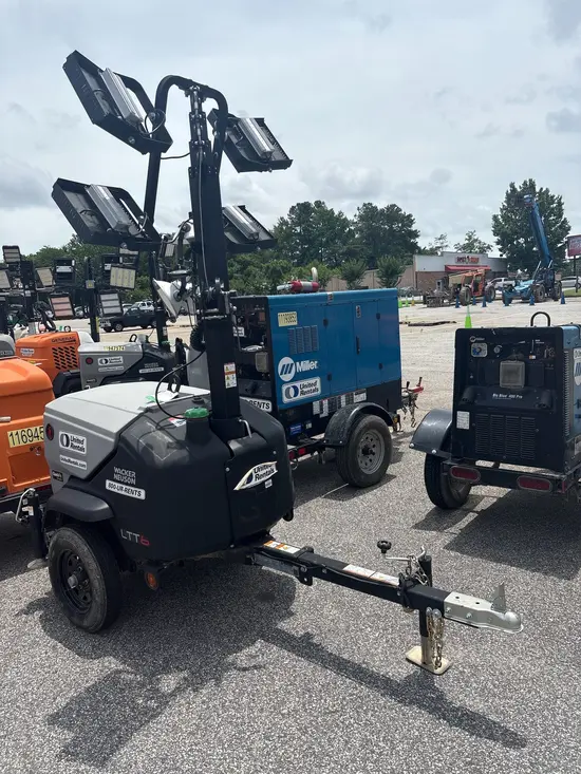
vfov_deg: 67.3
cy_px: 387
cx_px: 290
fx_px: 582
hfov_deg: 53.1
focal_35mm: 26
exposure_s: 1/5814
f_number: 1.6
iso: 50
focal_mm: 5.96
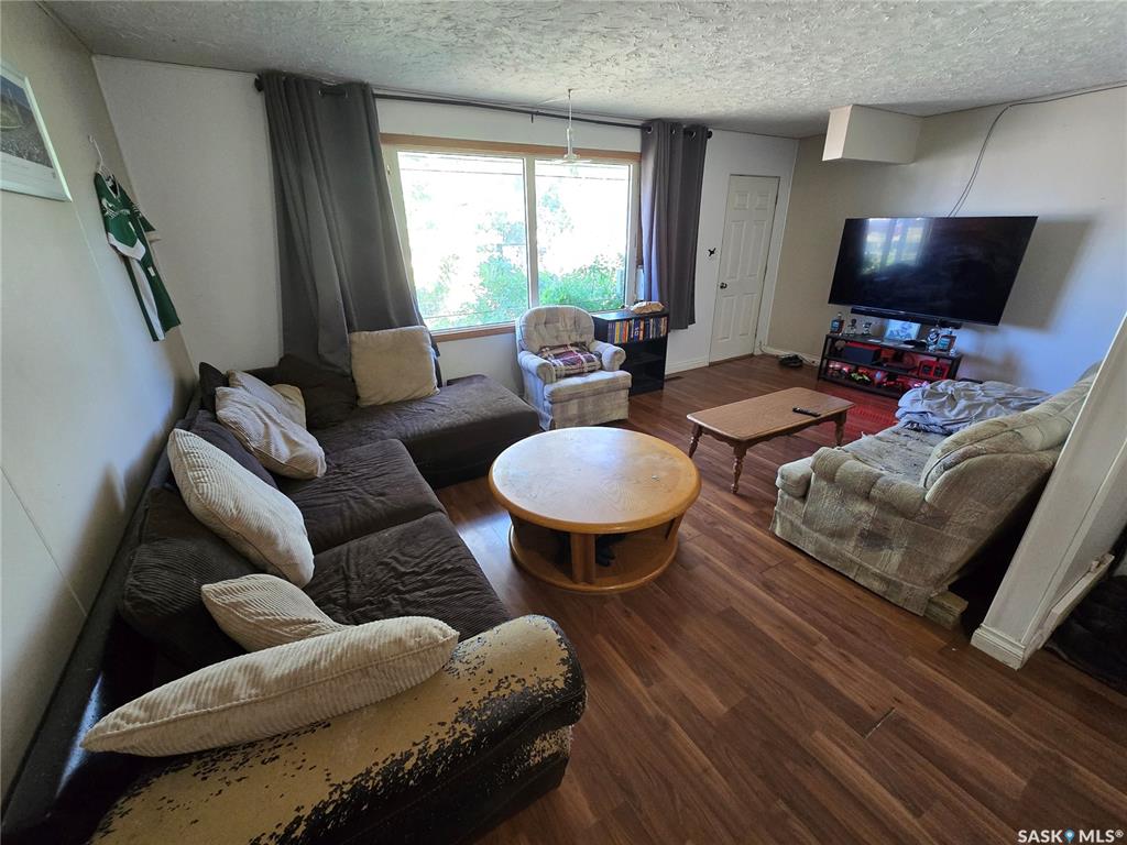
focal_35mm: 13
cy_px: 422
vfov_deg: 89.9
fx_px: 423
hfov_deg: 106.2
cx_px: 564
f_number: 2.2
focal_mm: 2.2
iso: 500
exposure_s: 1/60
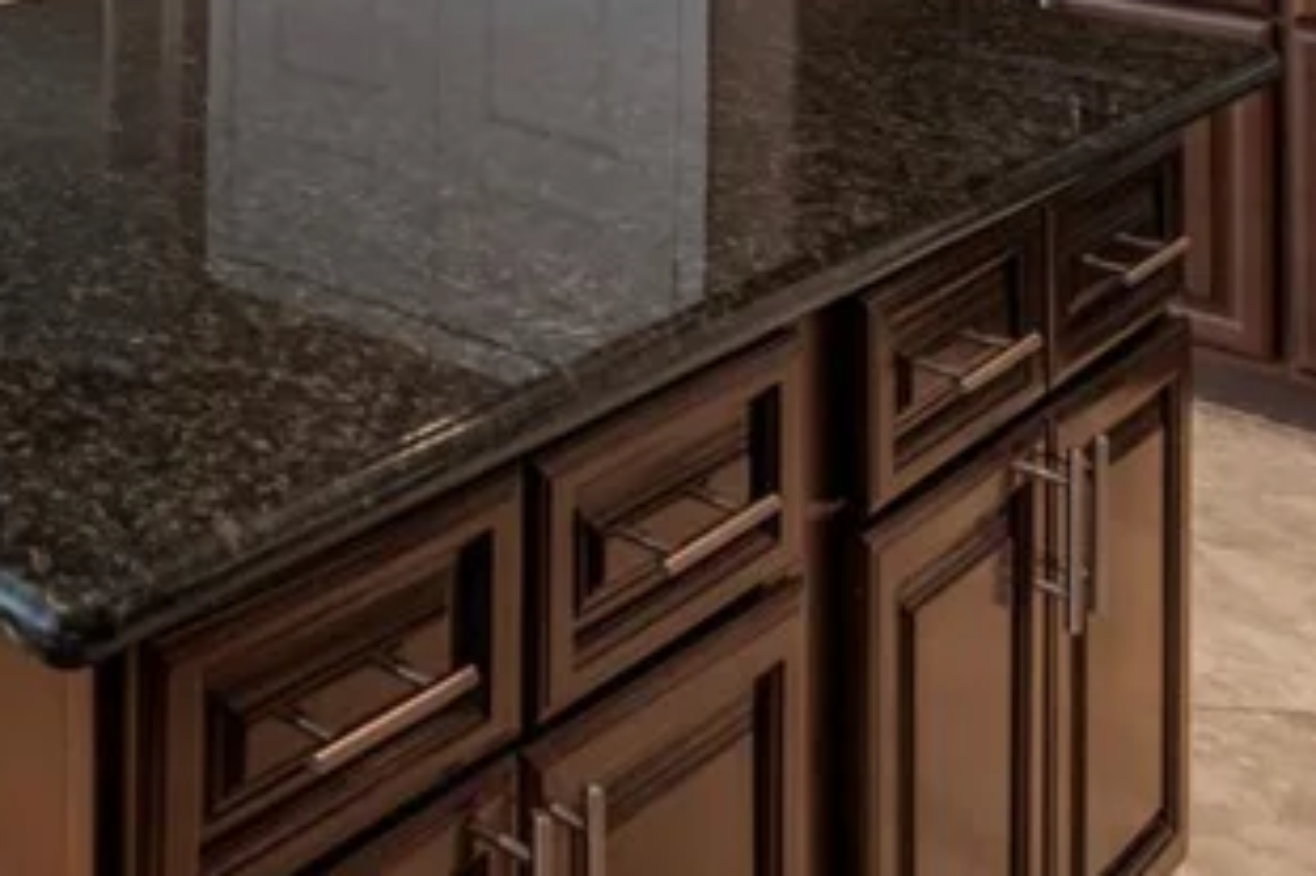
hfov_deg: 29.7
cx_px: -330
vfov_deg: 20.4
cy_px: -474
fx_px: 2046
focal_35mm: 56
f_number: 8
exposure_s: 1/800
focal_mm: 17
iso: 400
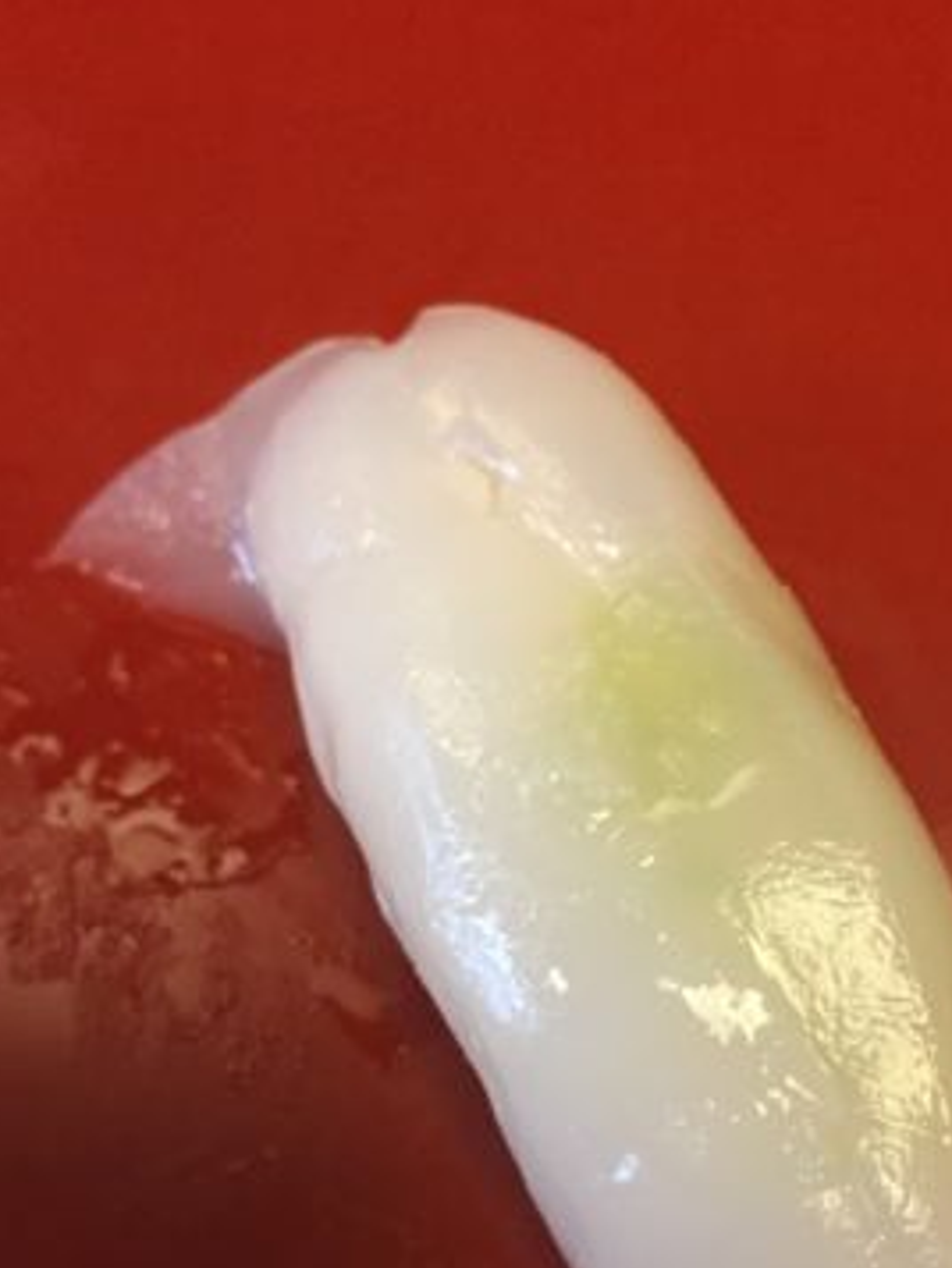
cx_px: 597
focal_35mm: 52
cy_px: 955
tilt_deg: -60.2
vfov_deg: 35.9
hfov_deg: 27.9
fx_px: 1906
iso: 200
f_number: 2.2
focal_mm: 4.15
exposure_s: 1/30
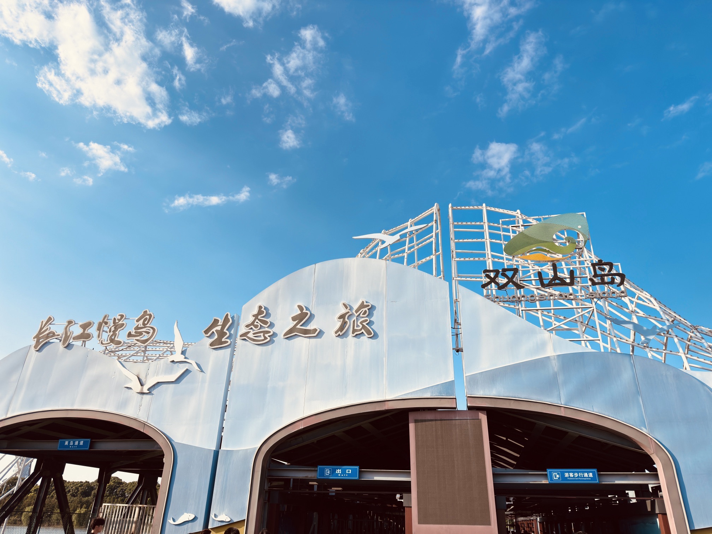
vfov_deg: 56.8
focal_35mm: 24
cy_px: 267
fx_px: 494
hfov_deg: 71.6
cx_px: 356
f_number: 1.78
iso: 100
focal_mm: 6.76
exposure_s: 1/4950
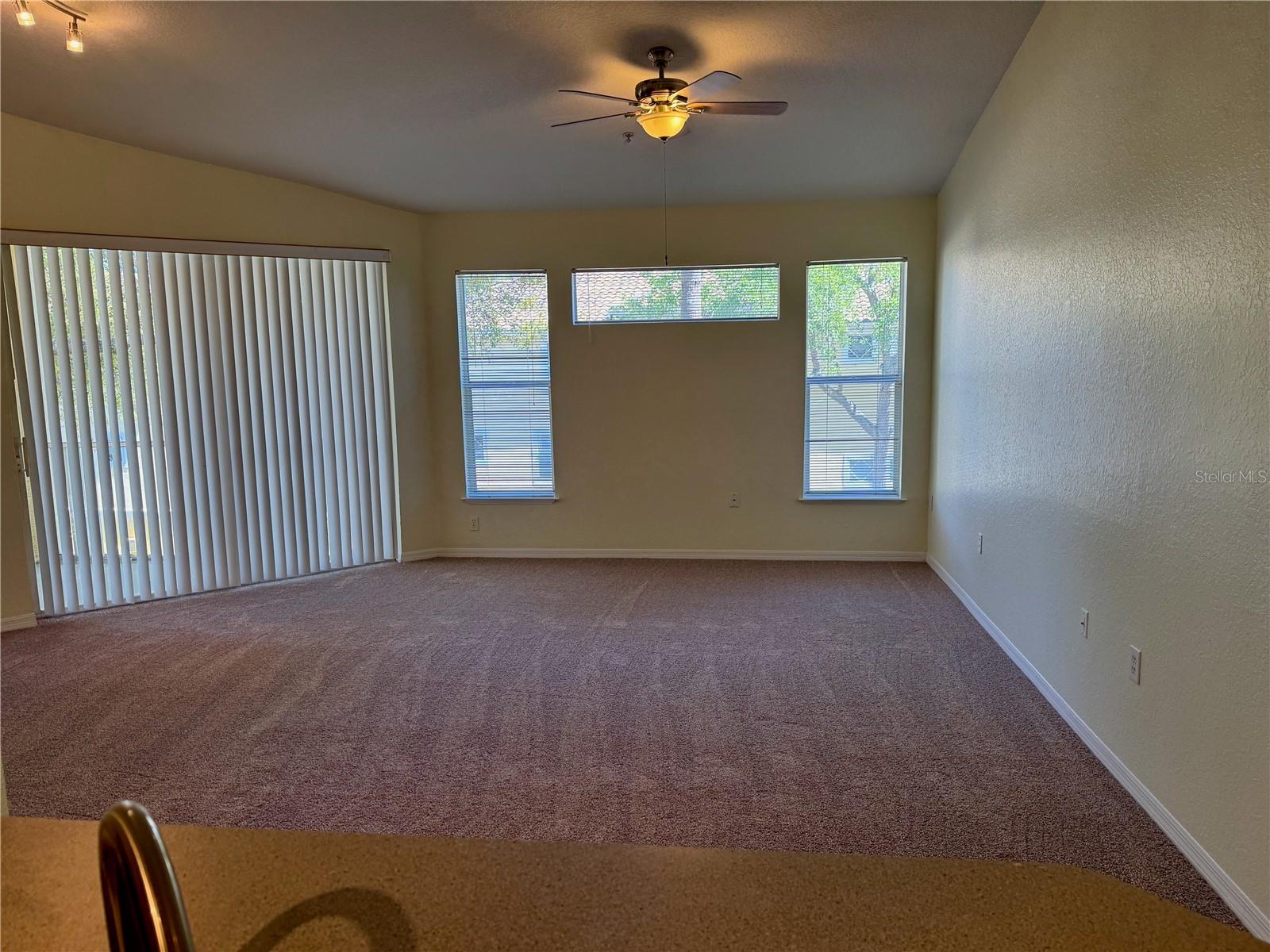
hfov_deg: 71.6
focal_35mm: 24
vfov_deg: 56.8
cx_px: 635
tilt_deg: -8.4
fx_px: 881
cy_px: 476
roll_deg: +1.3
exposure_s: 1/161
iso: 100
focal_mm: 6.76
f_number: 1.78
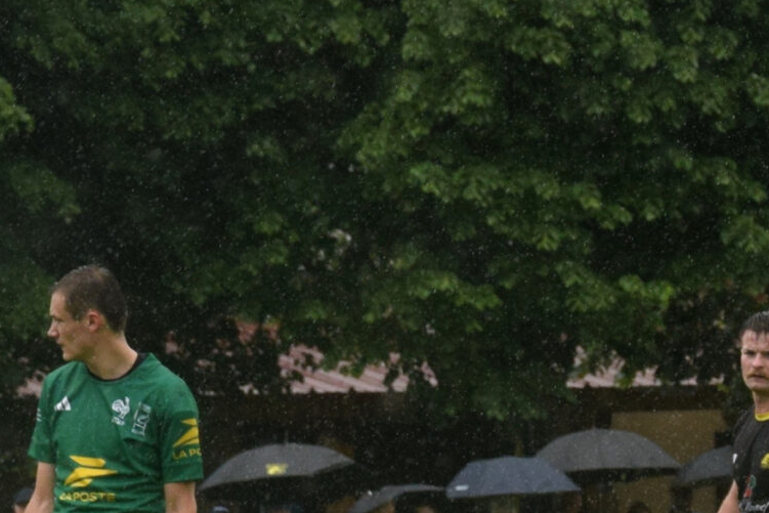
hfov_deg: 5.0
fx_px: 8738
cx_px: 599
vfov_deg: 3.4
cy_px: 626
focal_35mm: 409
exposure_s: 1/1000
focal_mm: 80
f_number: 5.3
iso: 720
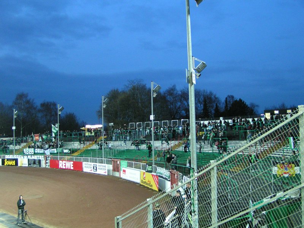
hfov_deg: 49.0
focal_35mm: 38
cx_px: 152
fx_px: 334
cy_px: 114
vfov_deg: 37.7
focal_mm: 5.8
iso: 200
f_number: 2.8
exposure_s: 1/10
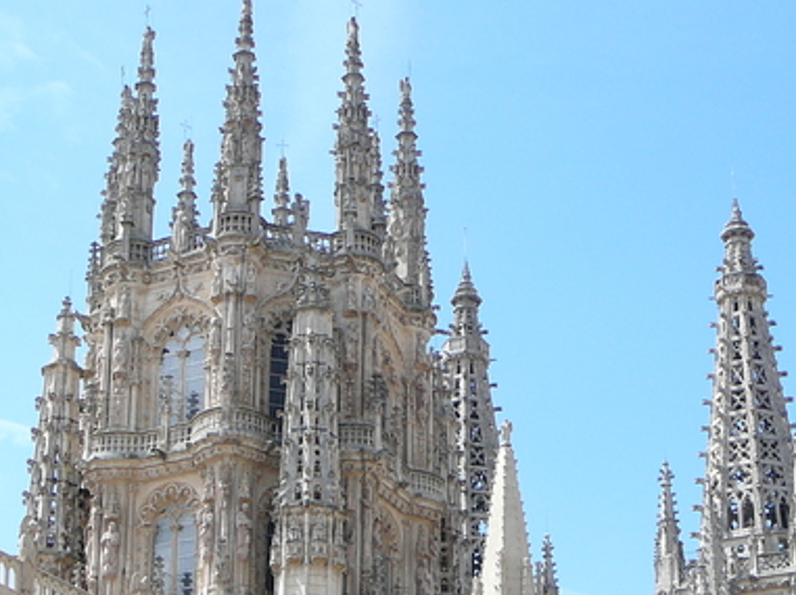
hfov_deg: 21.1
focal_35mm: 93
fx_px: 2137
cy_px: 468
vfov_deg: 15.8
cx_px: 403
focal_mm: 7
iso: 80
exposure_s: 1/800
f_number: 3.3
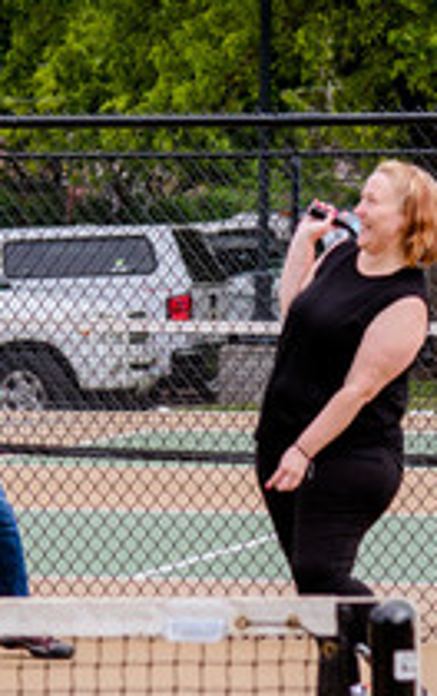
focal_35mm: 274
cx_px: -68
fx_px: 5200
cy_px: 393
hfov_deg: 4.8
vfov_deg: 7.6
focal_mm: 66
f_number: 4.5
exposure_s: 1/640
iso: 200
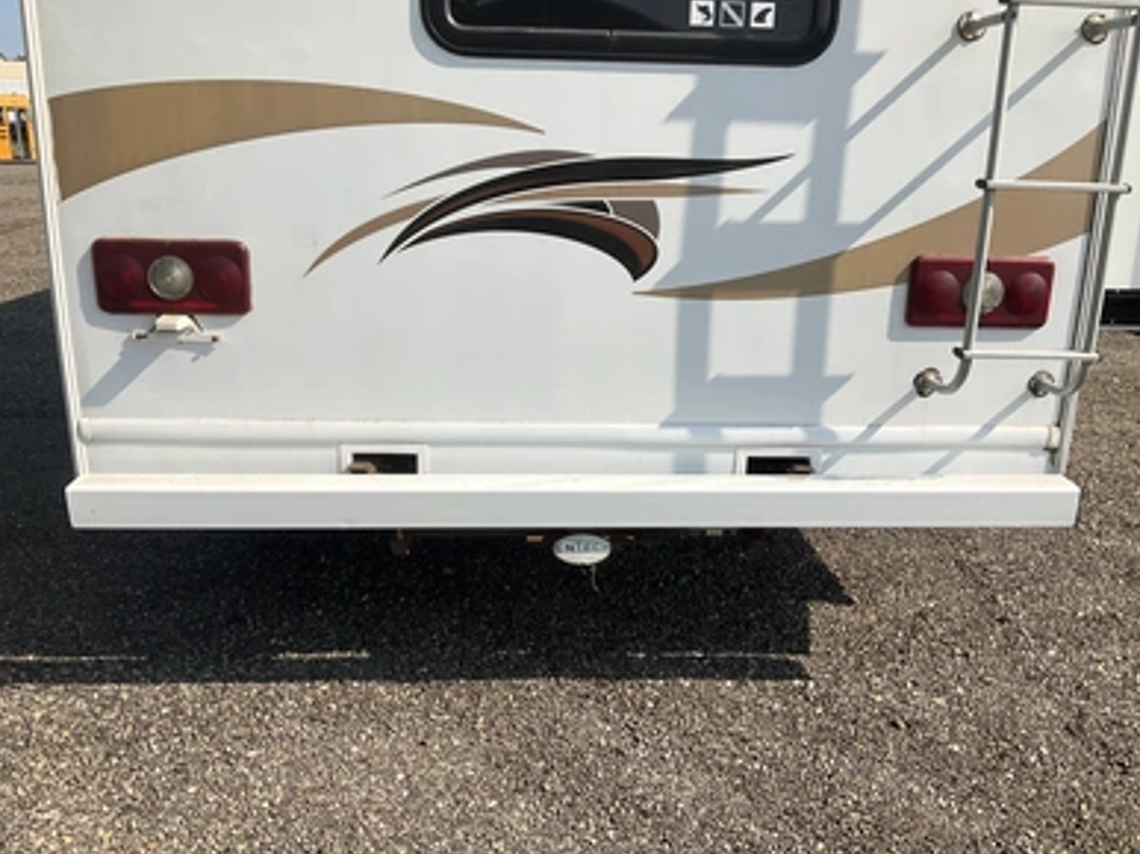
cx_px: 586
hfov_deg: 60.0
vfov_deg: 46.8
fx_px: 988
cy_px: 430
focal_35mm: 30
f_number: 1.8
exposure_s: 1/2227
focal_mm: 3
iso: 25
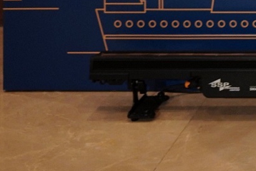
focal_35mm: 141
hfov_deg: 12.1
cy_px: -340
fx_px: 1002
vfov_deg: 8.3
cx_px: 579
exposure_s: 1/125
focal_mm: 20
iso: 800
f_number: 2.8
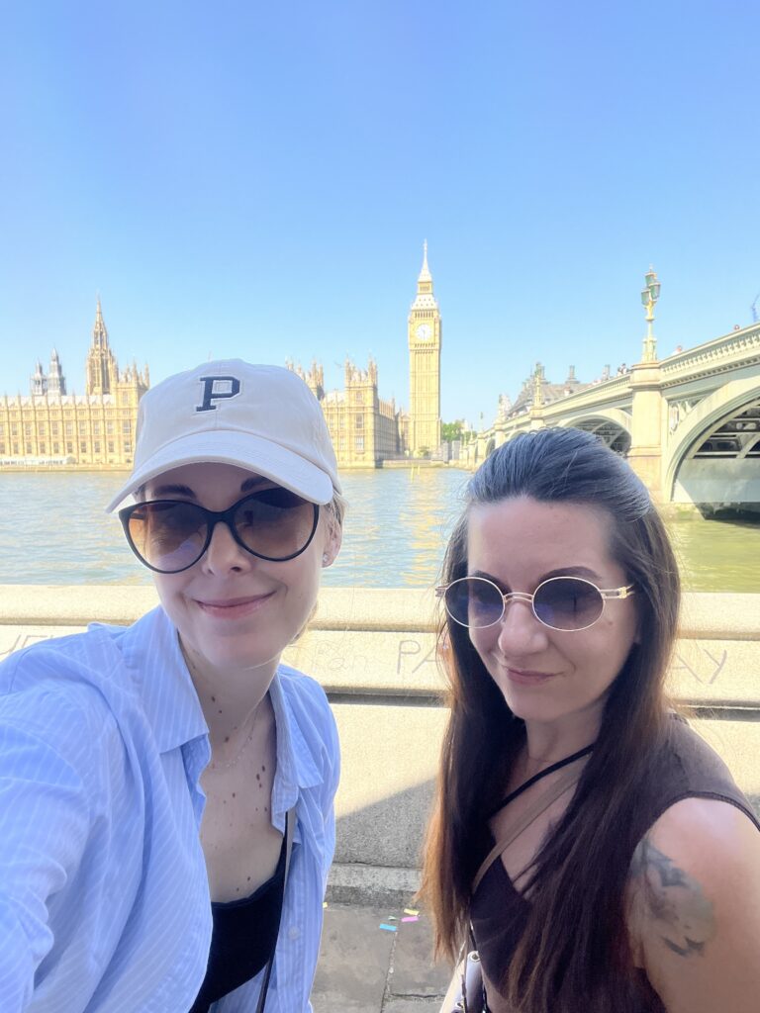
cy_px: 506
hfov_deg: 58.9
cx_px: 380
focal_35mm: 23
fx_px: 673
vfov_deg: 73.9
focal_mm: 2.71
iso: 32
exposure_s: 1/378
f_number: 2.2
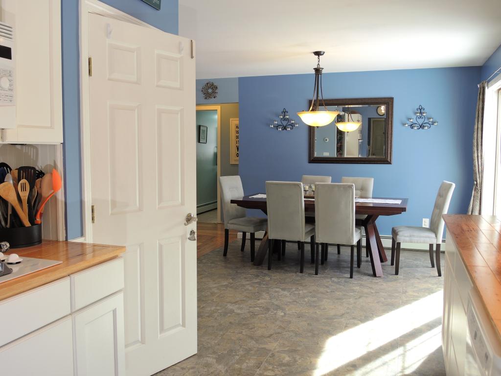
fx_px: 434
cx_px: 250
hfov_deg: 60.0
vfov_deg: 46.8
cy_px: 188
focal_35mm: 30
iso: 80
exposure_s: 1/30
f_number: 3.2
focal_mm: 6.5
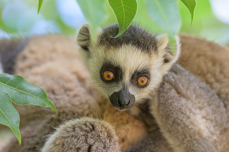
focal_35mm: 201
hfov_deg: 10.3
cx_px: 114
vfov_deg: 6.8
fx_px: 1275
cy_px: 78
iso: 800
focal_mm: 145
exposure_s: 1/400
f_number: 4
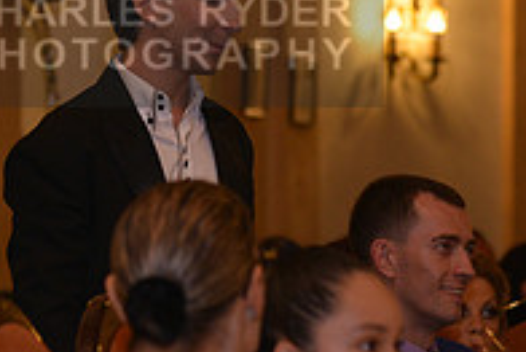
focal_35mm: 355
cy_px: 36
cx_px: 91
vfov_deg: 3.9
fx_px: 5191
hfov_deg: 5.8
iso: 1000
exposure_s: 1/250
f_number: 4.5
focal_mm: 120
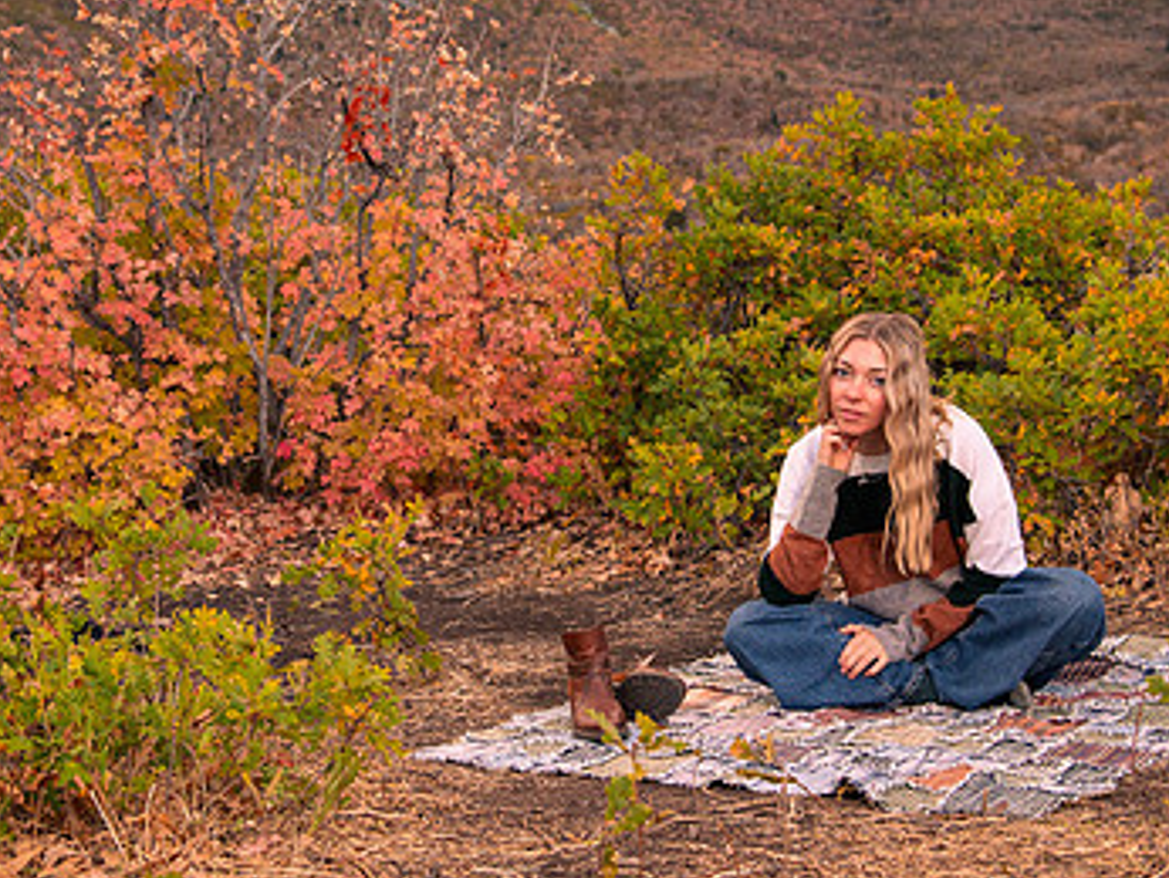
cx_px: 503
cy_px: 321
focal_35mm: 74
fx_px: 2501
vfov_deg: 19.9
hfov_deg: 26.3
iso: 1250
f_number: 5.6
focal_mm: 46
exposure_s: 1/400
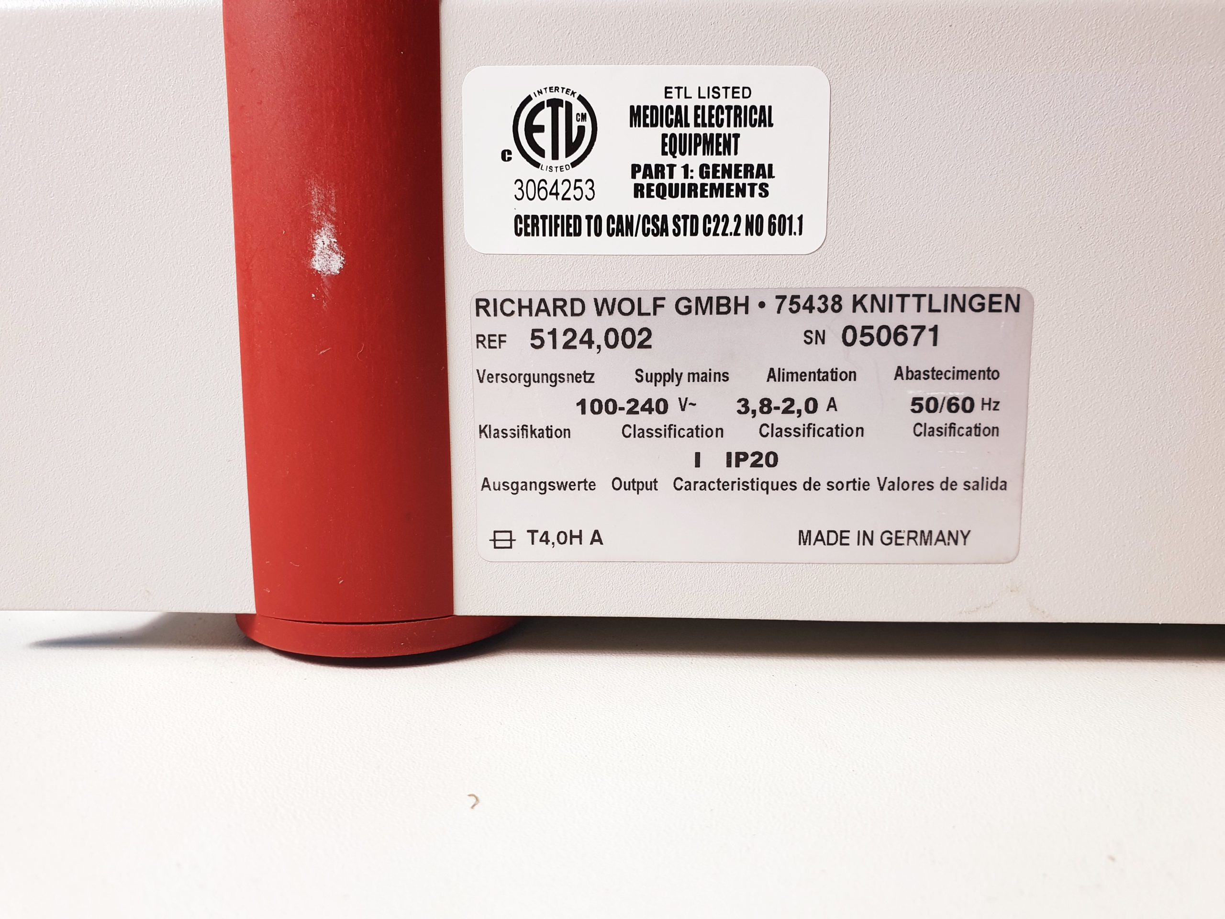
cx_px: 612
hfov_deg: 67.3
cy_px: 460
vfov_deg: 53.1
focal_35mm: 26
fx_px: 920
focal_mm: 4.3
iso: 100
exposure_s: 1/50
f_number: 2.4
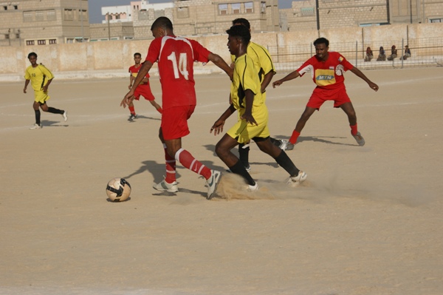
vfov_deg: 13.0
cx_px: 222
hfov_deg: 19.5
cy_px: 148
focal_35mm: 105
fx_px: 1291
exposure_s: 1/800
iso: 100
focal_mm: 70
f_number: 7.1
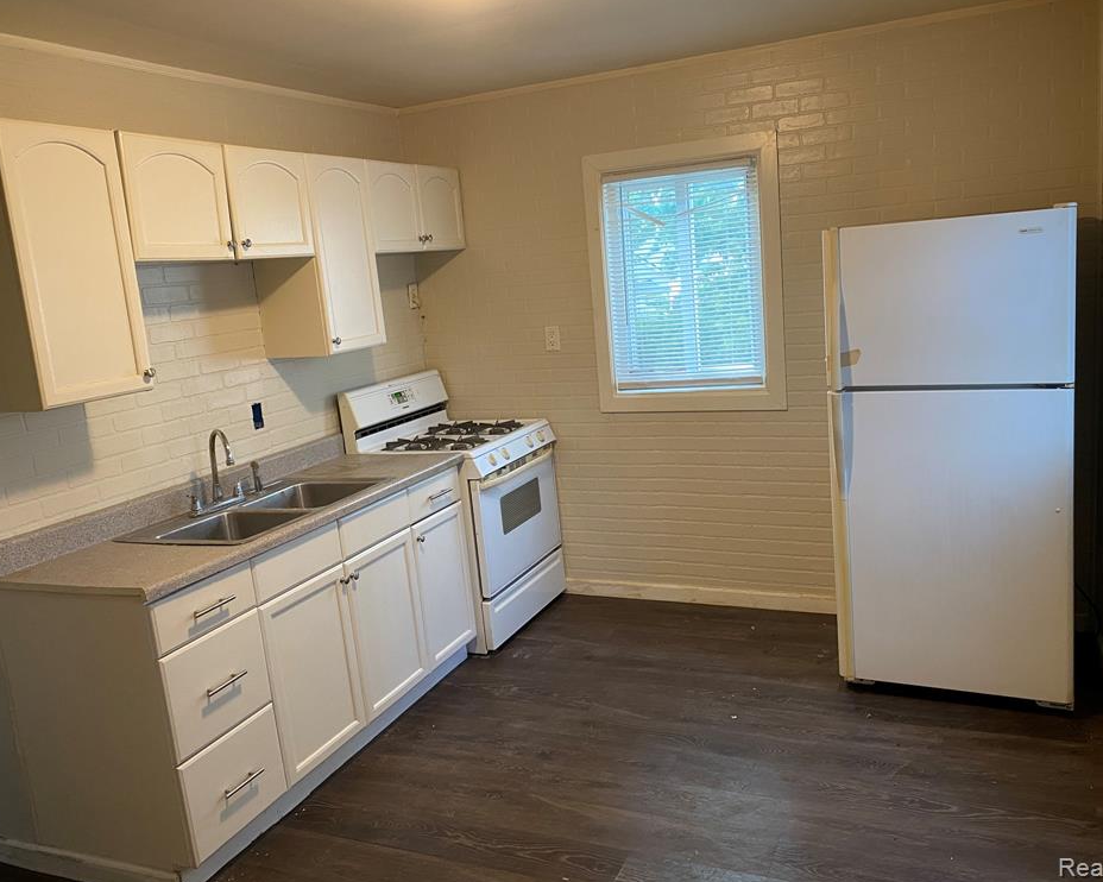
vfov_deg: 51.5
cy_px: 430
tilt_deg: -11.3
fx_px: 914
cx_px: 571
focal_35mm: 28
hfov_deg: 62.2
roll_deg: +4.1
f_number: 1.8
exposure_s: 1/60
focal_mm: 4.25
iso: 250
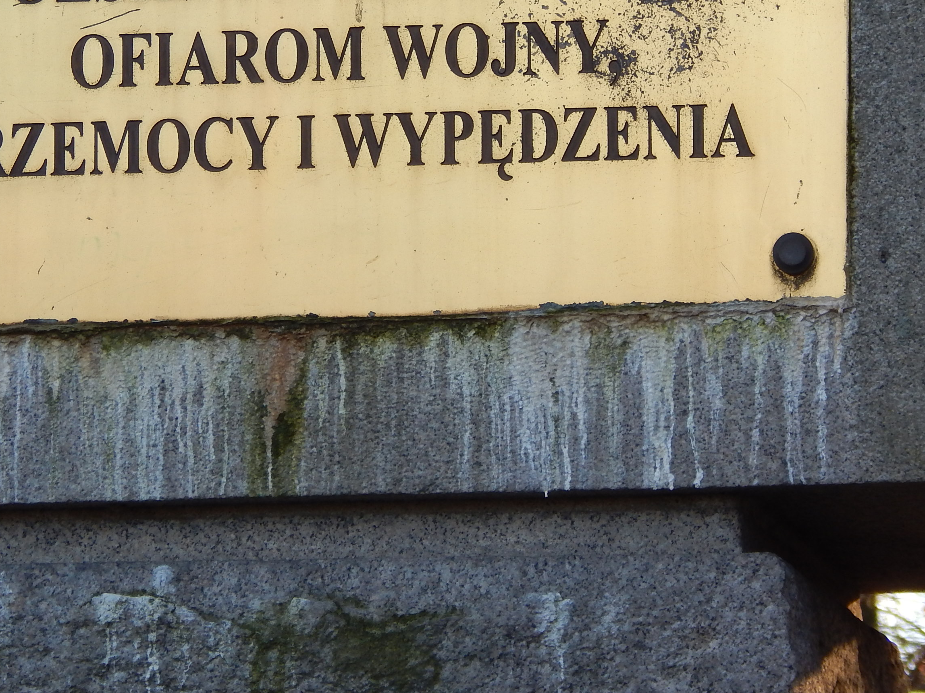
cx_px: 336
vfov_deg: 4.5
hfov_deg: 6.0
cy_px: 232
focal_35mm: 330
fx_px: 8818
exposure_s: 1/60
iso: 125
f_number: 5.6
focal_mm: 41.7
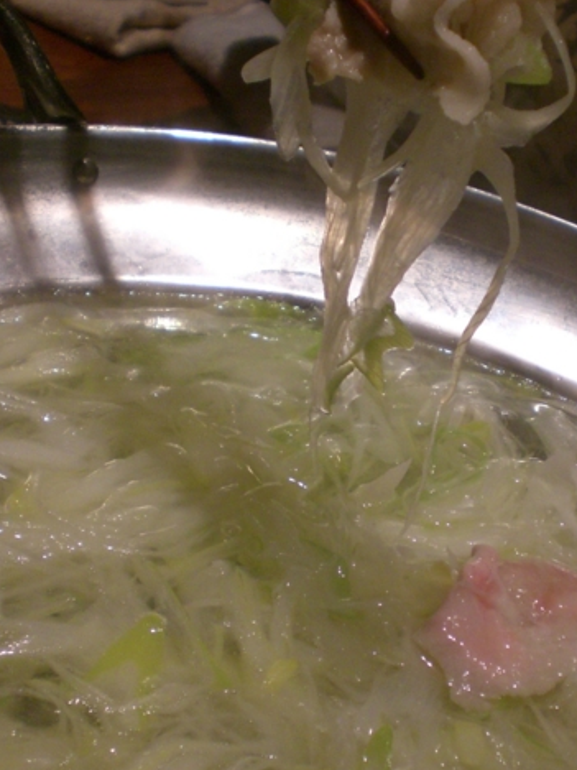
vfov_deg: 29.7
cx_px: 421
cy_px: 484
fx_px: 1445
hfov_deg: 22.4
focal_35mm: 65
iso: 200
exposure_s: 1/80
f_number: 3.1
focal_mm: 6.3
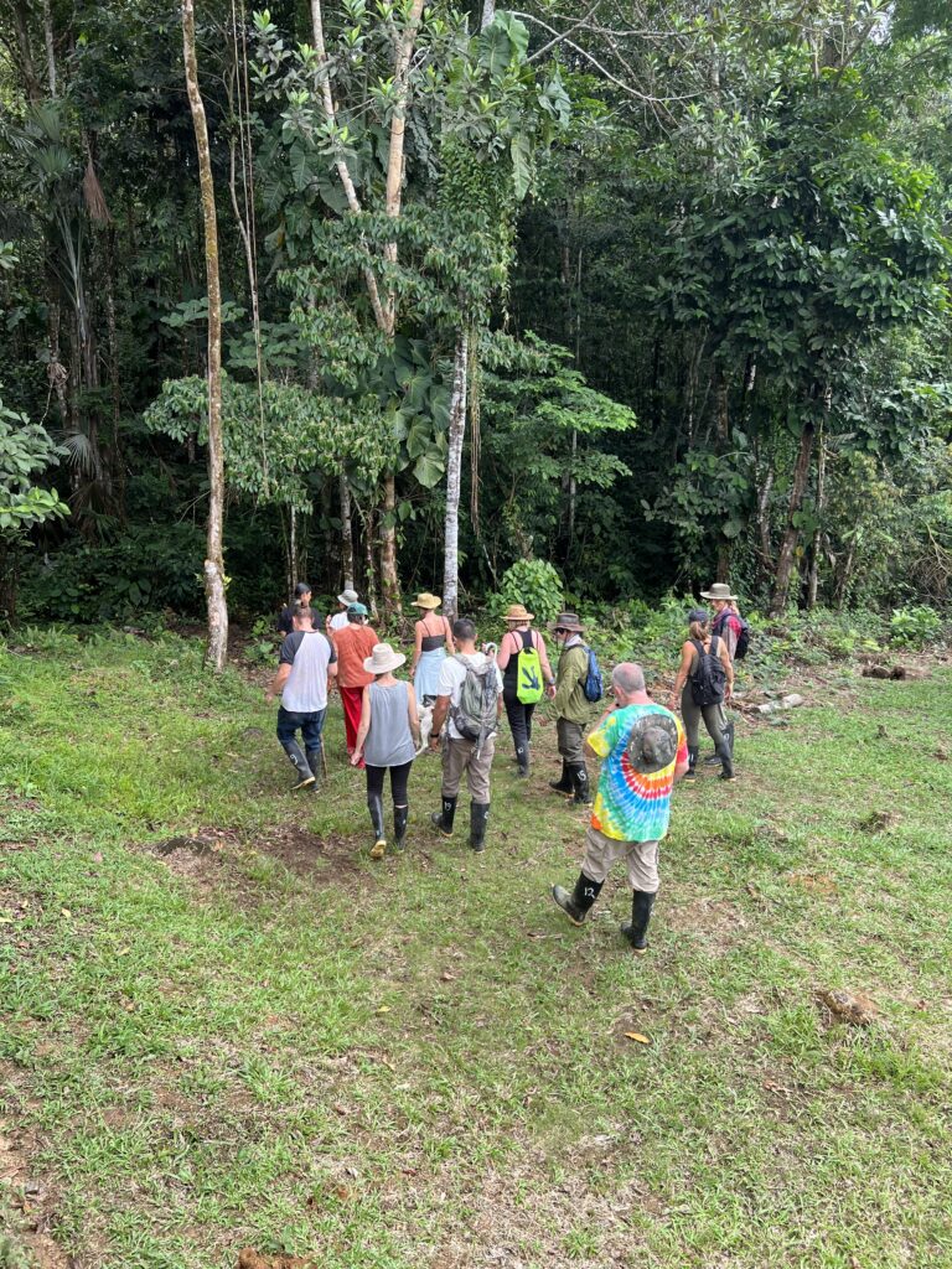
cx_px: 476
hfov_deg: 53.1
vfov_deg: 67.3
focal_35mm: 26
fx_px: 953
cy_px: 634
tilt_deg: -12.3
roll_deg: +0.9
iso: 50
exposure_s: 1/738
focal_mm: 5.7
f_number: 1.5
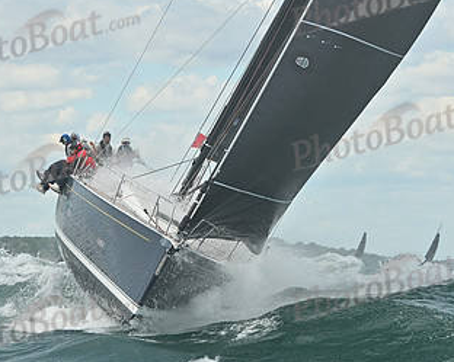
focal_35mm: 227
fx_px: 3047
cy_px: 229
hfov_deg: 8.5
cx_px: 217
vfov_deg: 6.8
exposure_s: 1/1250
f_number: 9
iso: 250
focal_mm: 130
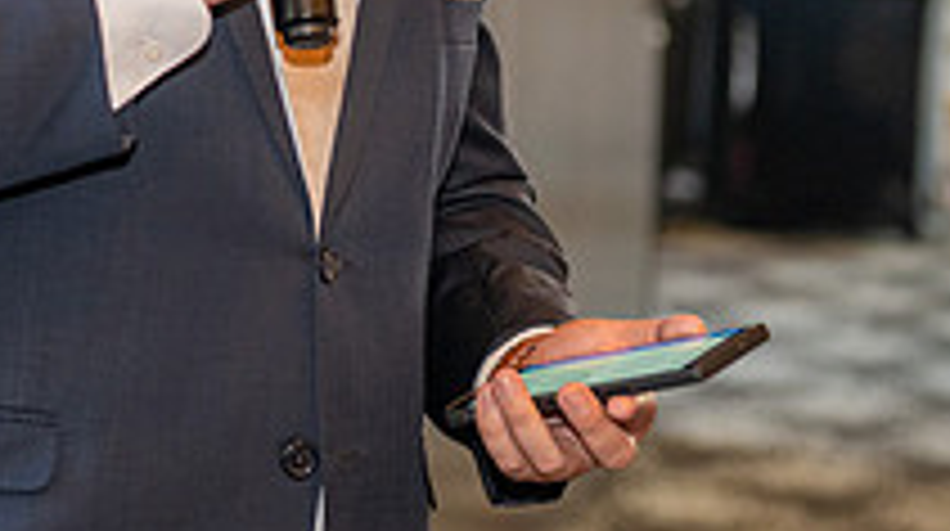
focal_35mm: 202
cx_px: 131
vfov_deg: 5.9
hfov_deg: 10.6
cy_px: -227
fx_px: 5081
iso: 1000
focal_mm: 70
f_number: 2.8
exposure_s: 1/125
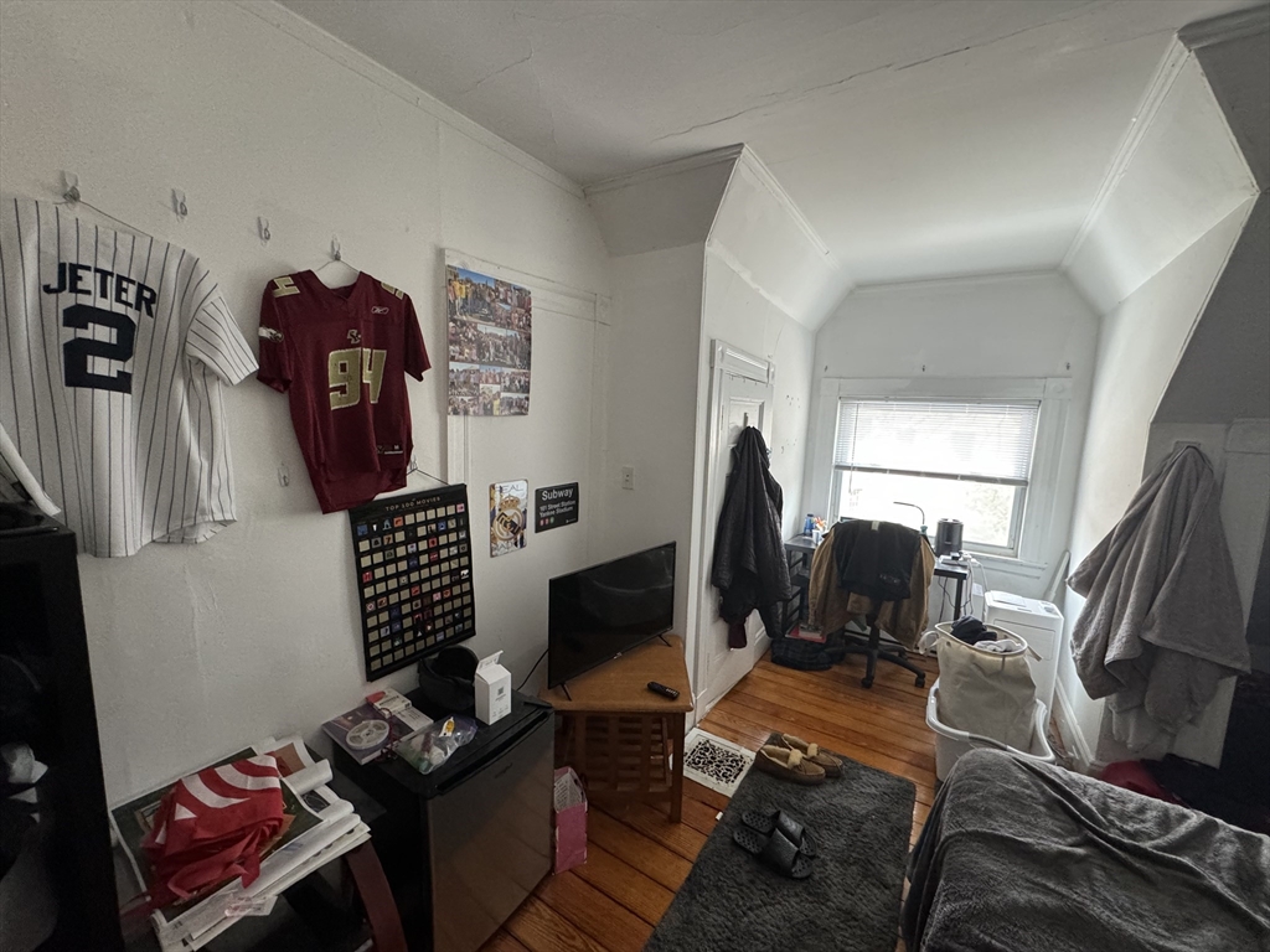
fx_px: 514
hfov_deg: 102.1
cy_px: 476
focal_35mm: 14
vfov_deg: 85.7
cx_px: 635
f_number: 2.2
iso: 500
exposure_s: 1/60
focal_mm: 2.22
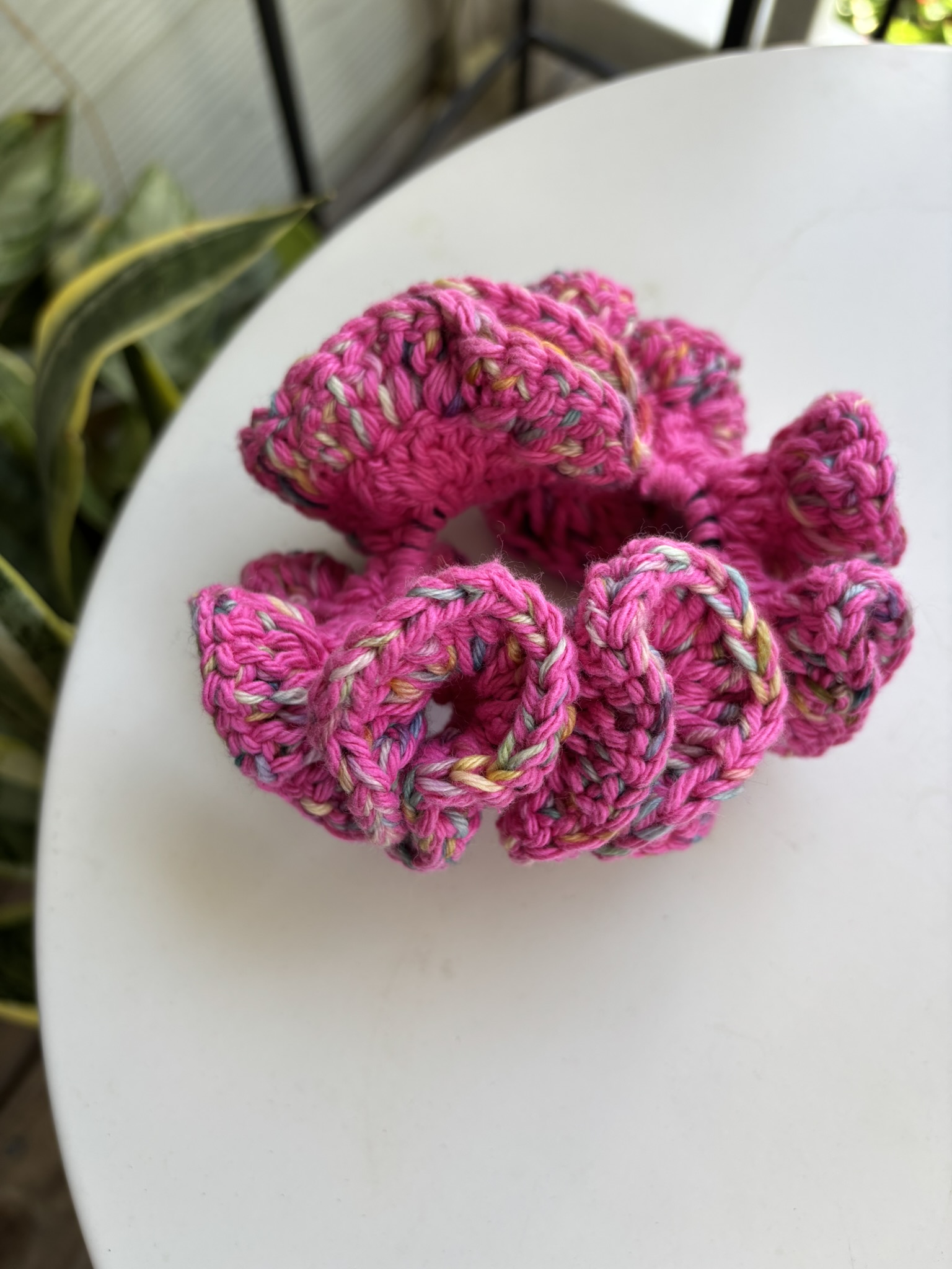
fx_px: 953
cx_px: 476
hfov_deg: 53.1
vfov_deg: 67.3
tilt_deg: -71.0
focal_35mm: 26
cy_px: 634
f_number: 1.6
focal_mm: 5.96
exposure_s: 1/127
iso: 32
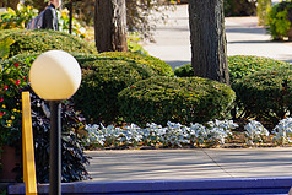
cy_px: 52
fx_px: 5924
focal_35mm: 730
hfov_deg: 2.8
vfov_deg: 1.9
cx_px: 321
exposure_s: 1/640
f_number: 5
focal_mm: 300
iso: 400
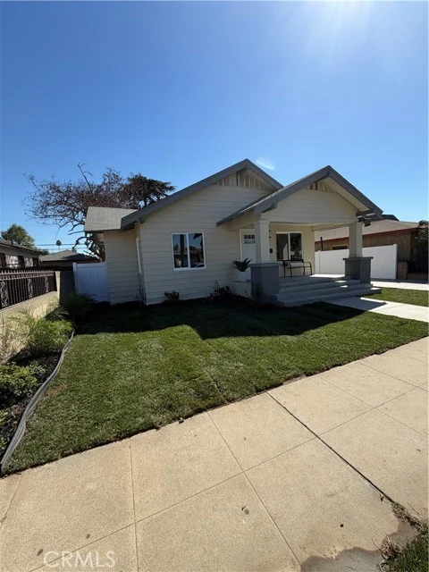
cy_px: 286
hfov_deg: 85.7
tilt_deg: -4.9
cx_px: 214
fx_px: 231
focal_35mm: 14
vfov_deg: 102.1
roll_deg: +2.0
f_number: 2.2
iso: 20
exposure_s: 1/914
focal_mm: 2.22
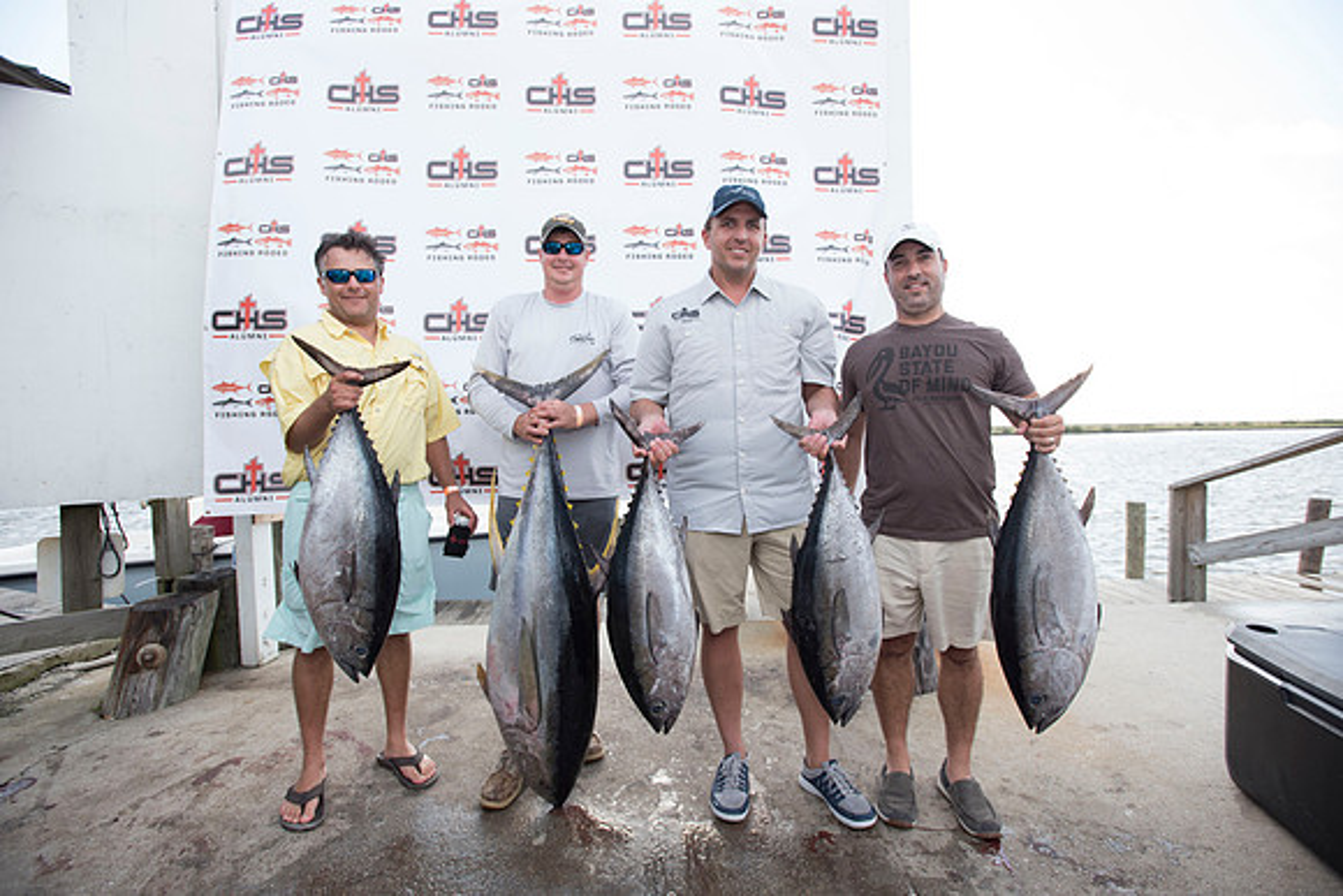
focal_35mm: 17
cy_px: 448
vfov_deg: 70.5
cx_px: 672
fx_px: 634
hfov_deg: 93.3
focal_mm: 17
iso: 250
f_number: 4.5
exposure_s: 1/400
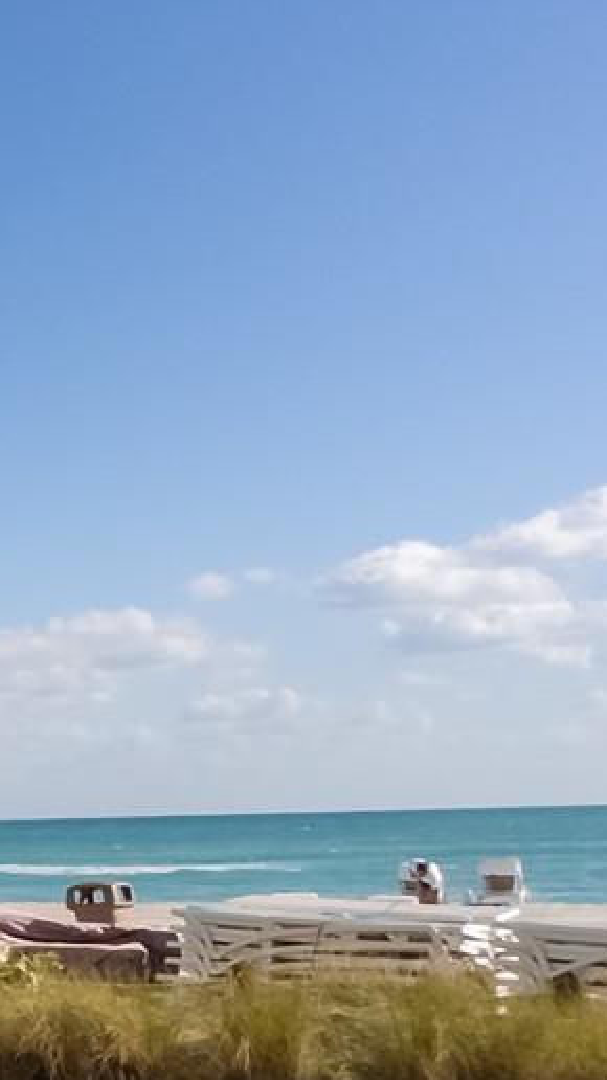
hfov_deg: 13.0
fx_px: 2319
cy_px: 734
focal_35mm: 81
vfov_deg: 26.0
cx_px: -586
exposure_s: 1/67000
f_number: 1.8
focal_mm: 6.86
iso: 50
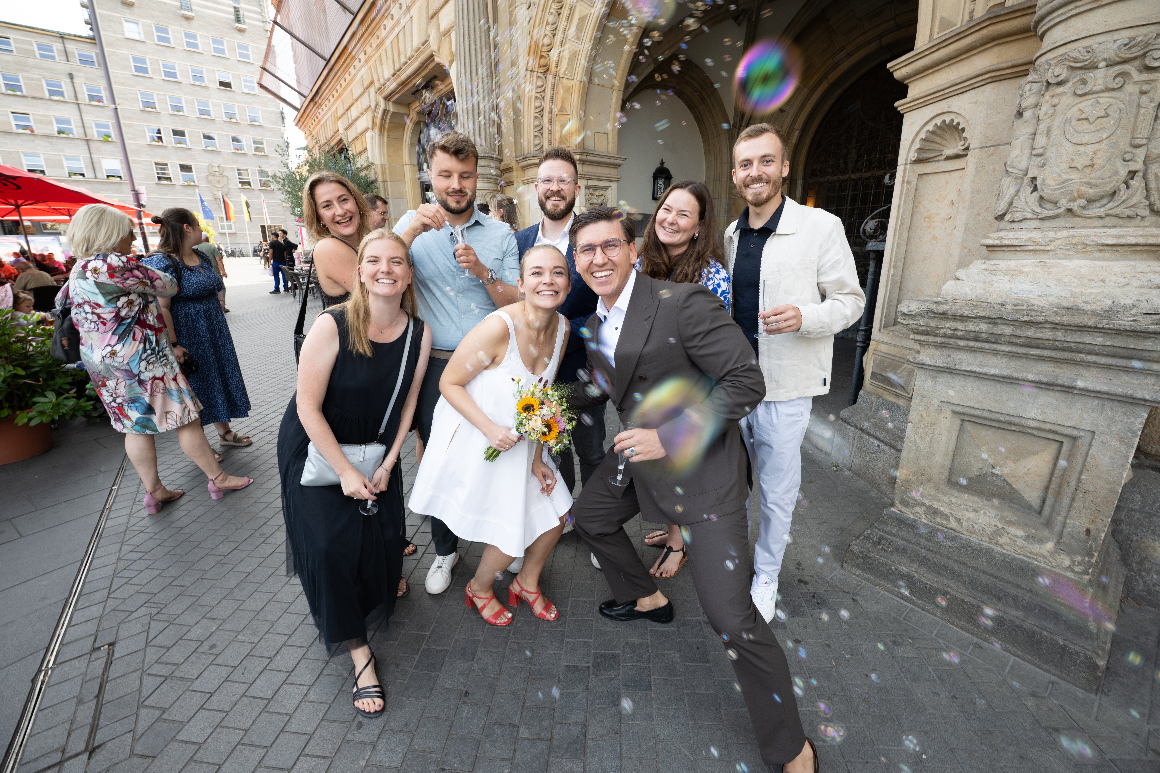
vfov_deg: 81.2
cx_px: 580
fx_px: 451
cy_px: 386
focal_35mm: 14
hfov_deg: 104.3
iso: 125
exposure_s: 1/40
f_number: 7.1
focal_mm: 14
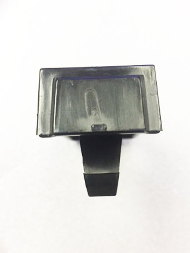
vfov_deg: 61.7
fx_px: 212
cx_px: 95
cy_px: 126
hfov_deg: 48.2
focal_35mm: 29
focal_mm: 4.15
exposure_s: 1/30
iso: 80
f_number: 2.2
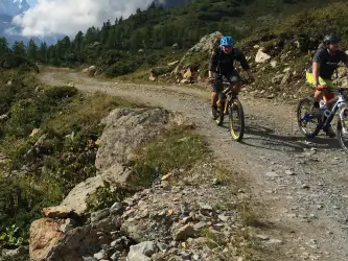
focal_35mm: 54
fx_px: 543
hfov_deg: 34.1
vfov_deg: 26.6
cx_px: 53
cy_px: 56
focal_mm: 4.12
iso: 32
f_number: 2.2
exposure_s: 1/3165
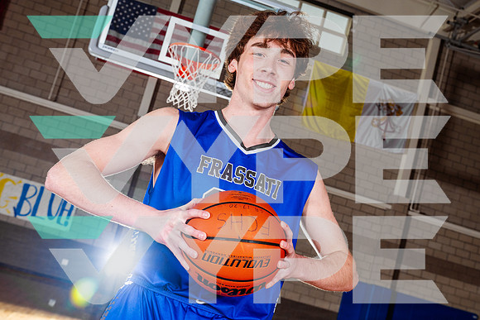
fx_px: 640
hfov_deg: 41.1
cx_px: 240
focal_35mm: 48
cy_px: 160
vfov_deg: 28.1
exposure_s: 1/125
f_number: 8
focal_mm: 48
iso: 400
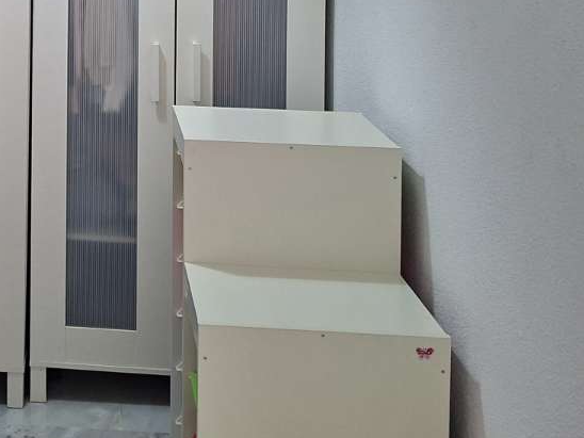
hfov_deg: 28.5
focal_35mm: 63
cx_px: -22
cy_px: -77
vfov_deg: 21.7
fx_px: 1063
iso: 320
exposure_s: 1/60
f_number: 1.8
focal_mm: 5.54
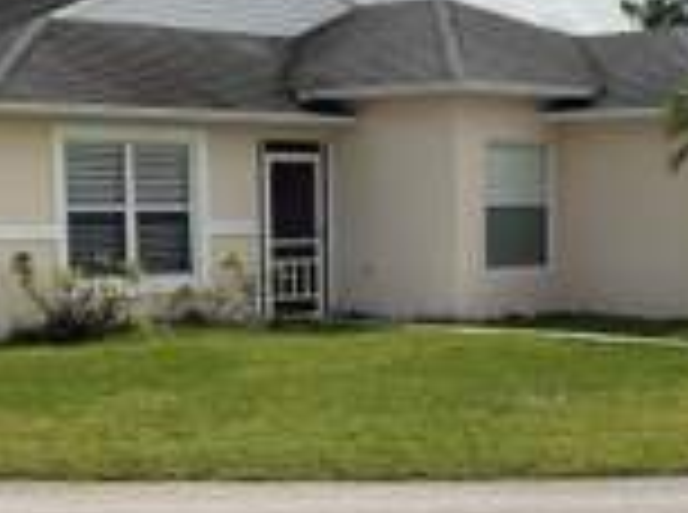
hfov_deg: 21.5
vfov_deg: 16.1
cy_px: 376
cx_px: 463
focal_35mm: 91
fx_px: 1804
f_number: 1.8
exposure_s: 1/3788
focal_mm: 3
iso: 20
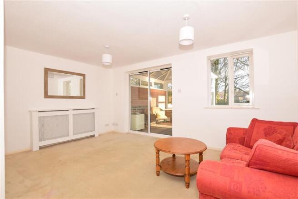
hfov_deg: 100.4
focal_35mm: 15
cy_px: 100
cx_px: 149
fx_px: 124
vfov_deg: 77.3
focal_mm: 10
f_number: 6.3
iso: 400
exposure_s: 1/200
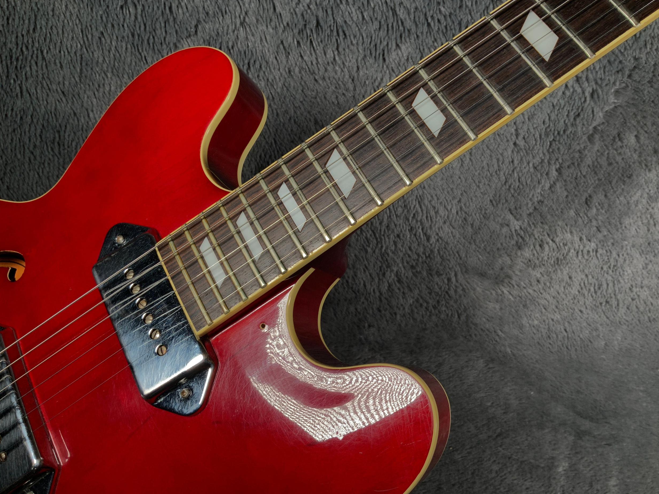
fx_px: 571
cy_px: 245
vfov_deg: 46.8
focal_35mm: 30
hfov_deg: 60.0
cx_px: 337
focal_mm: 3
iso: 25
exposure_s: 1/156
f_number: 1.8
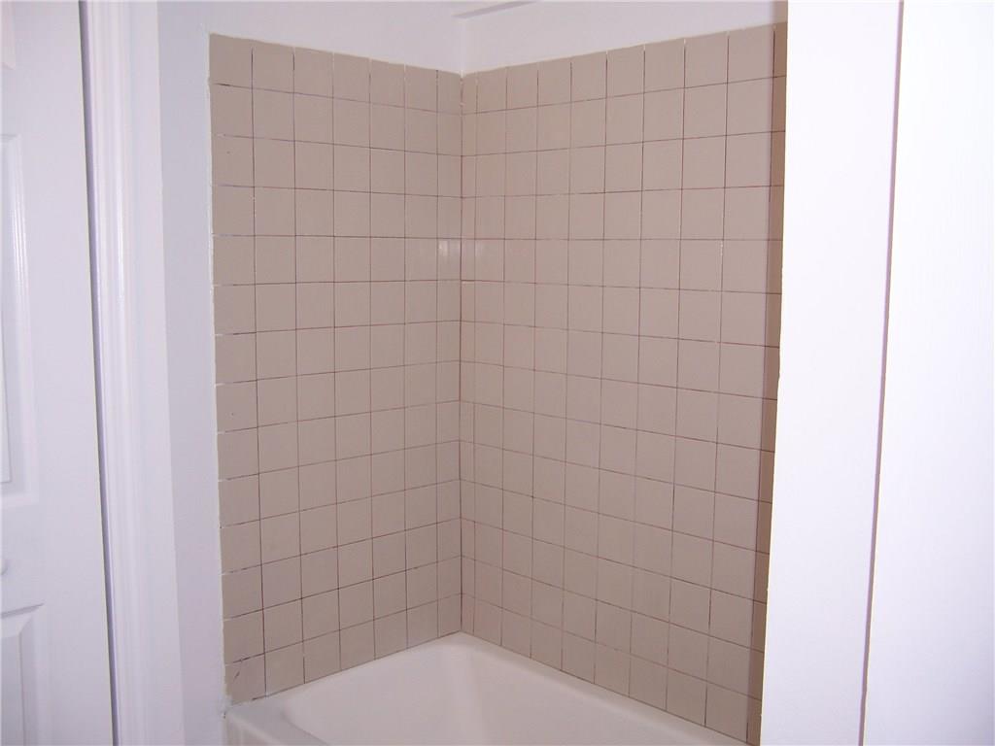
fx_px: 949
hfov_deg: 55.4
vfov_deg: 42.9
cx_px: 498
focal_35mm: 33
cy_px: 373
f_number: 2.8
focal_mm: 5.5
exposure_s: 1/60
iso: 80
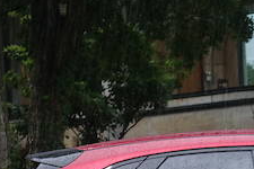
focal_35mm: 256
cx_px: 366
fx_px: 1806
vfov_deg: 5.3
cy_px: 217
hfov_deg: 7.9
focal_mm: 23.34
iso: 160
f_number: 2.8
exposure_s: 1/80
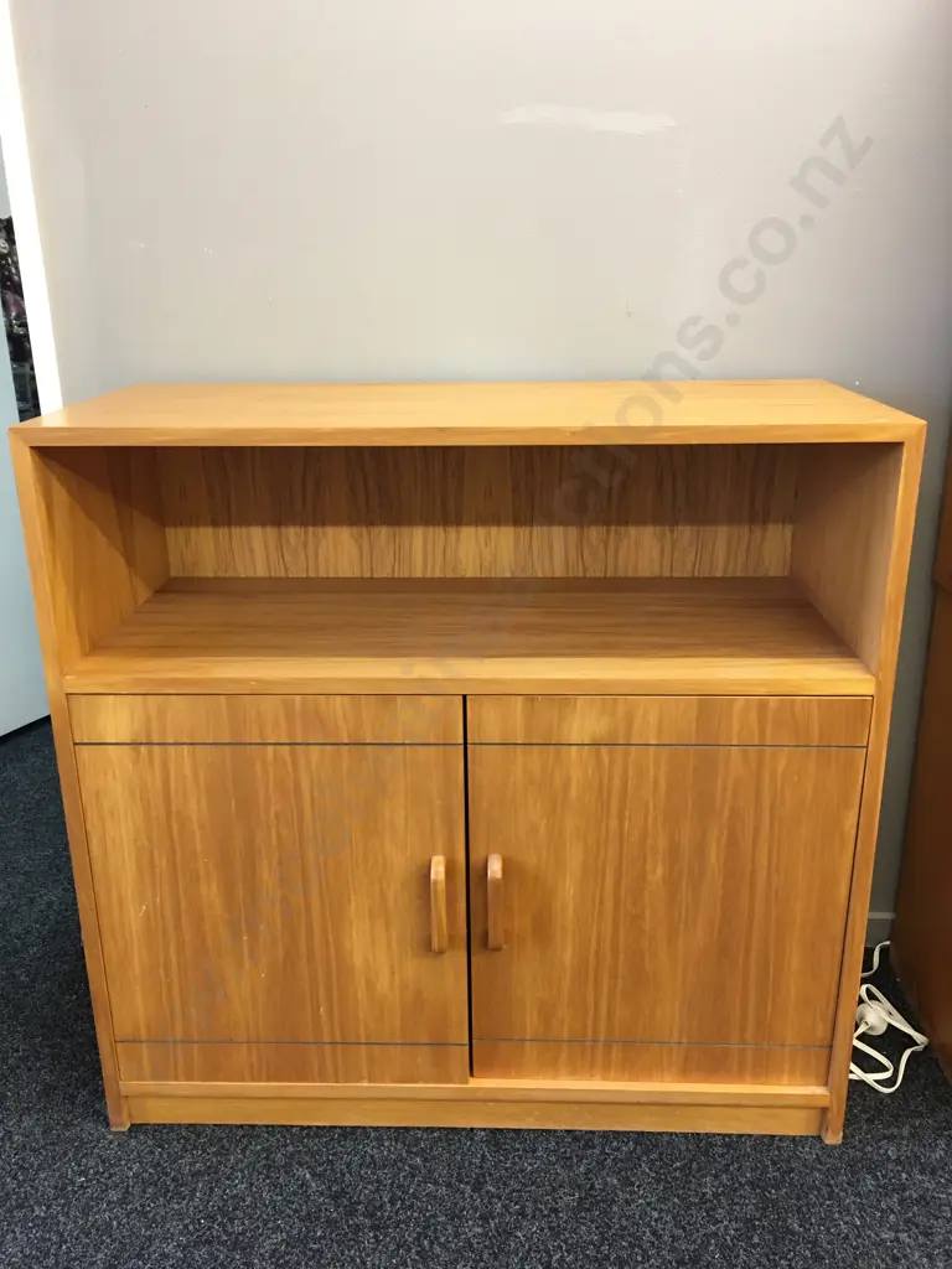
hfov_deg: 48.2
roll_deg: +0.7
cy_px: 634
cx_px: 476
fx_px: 1063
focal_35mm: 29
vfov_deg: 61.7
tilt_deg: -17.5
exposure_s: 1/17
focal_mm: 4.15
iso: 100
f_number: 2.2
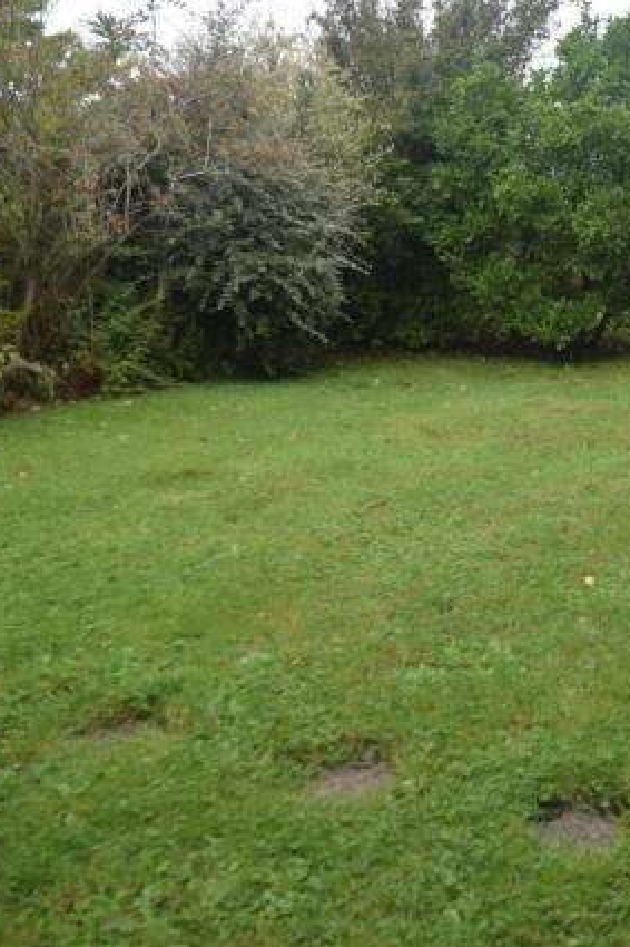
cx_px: 413
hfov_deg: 35.6
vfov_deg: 51.9
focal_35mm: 37
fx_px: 972
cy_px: 478
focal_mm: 16
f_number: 4
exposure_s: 1/640
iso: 400
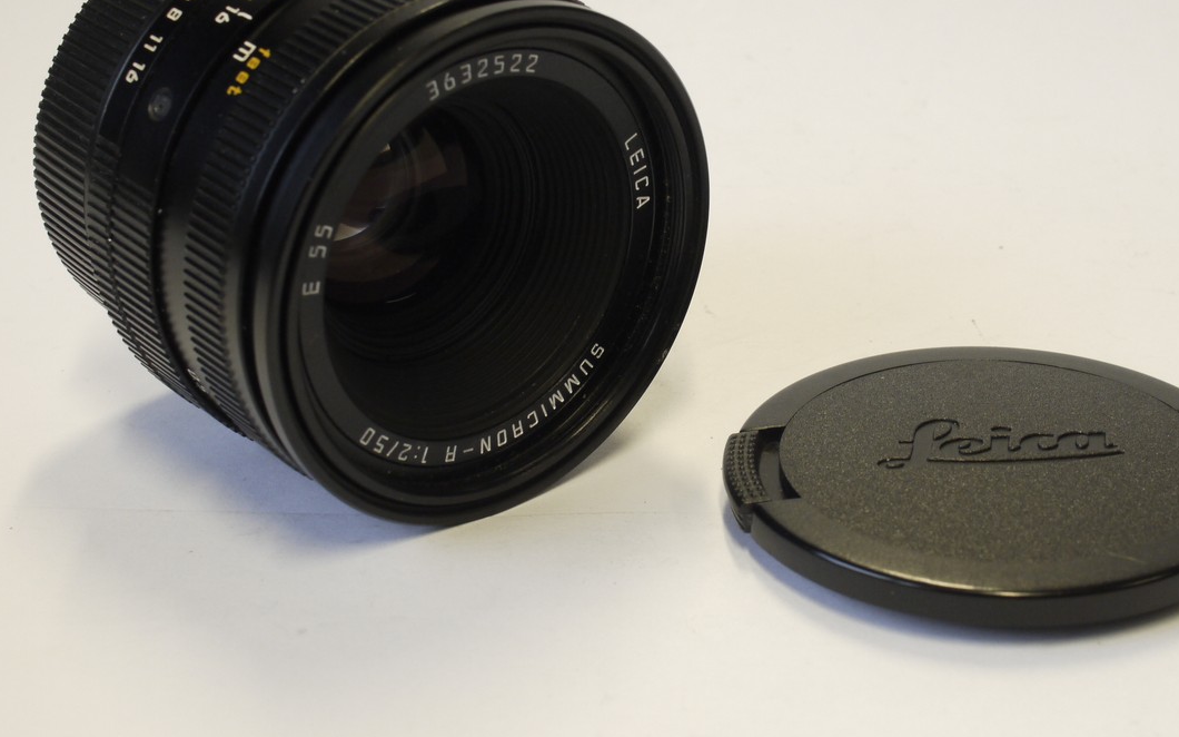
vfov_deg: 18.1
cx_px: 643
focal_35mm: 72
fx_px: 2313
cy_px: 314
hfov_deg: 28.6
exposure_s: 1/20
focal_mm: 30
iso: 400
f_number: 9
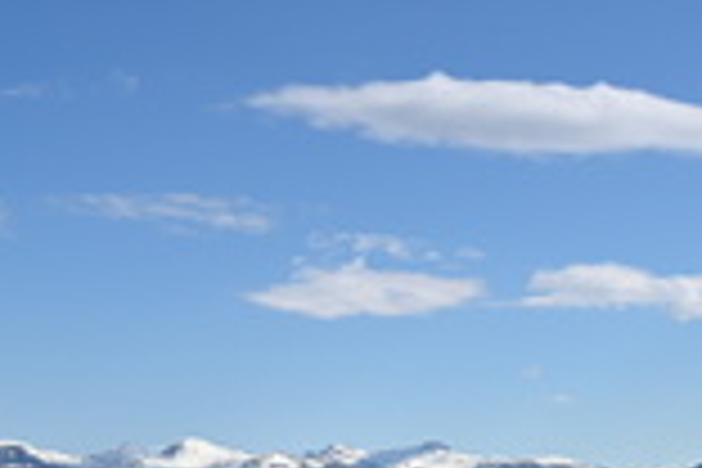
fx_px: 1852
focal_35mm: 95
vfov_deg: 14.4
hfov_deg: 21.4
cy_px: 317
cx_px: 234
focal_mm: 37
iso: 100
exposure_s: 1/500
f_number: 8
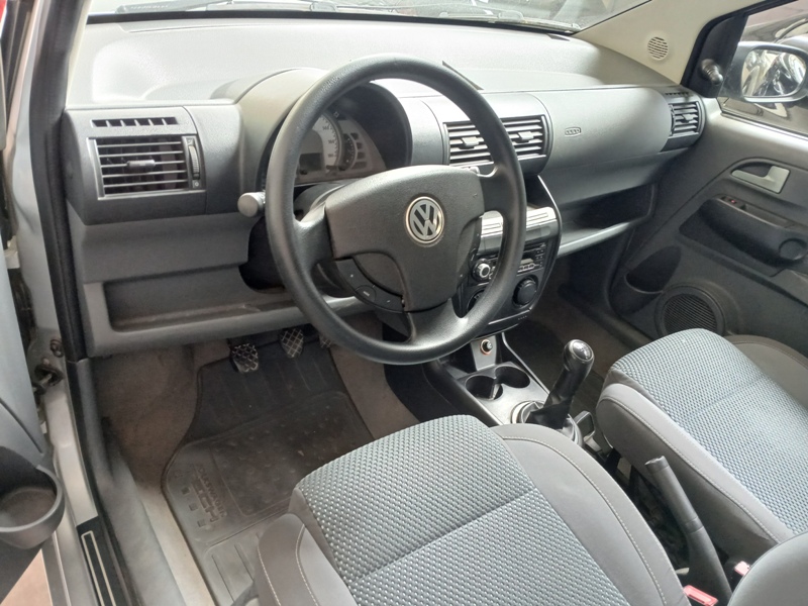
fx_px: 607
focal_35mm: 26
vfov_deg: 53.1
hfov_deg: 67.3
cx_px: 404
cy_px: 303
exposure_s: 1/24
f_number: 1.8
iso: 400
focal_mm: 3.98
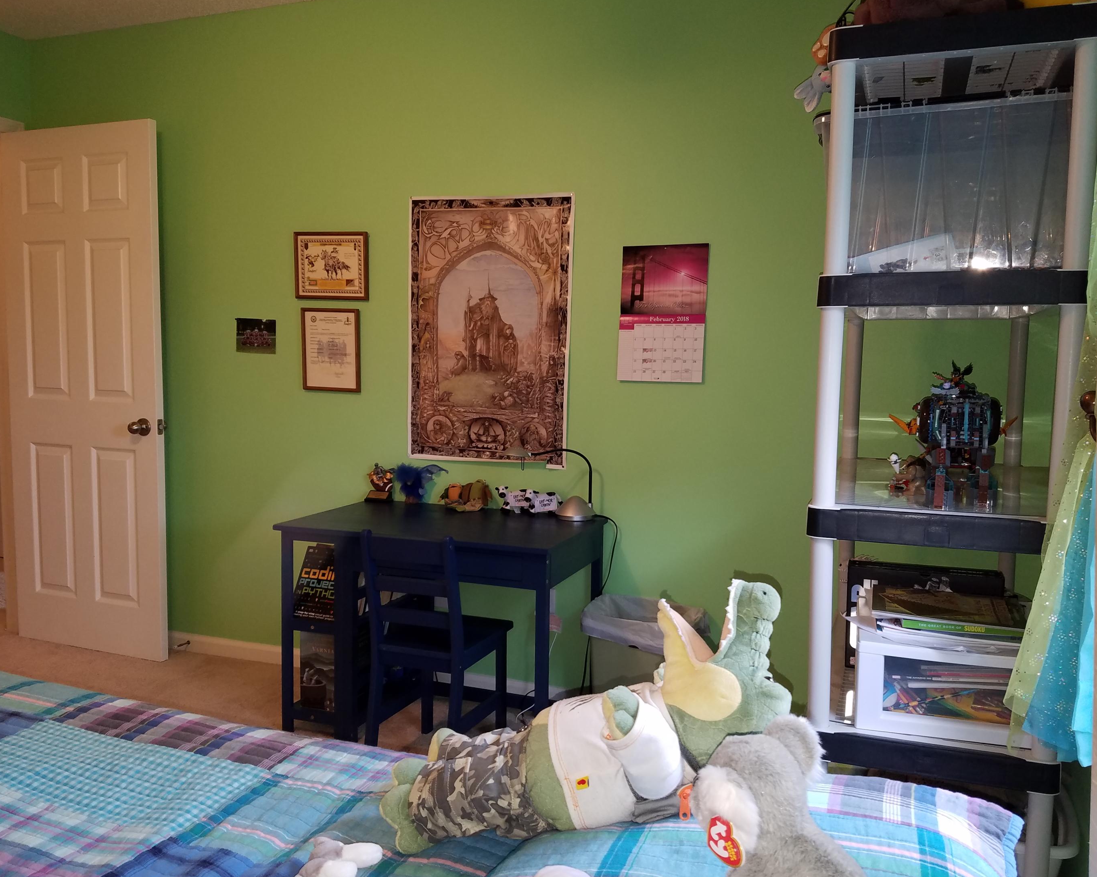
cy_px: 430
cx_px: 558
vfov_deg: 51.5
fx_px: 909
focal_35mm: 28
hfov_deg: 62.2
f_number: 1.7
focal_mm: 4.2
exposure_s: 1/24
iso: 100
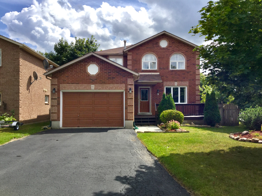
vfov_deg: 45.4
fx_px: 235
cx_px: 131
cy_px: 98
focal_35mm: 31
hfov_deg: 58.4
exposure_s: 1/1274
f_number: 2.4
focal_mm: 3.3
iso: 25
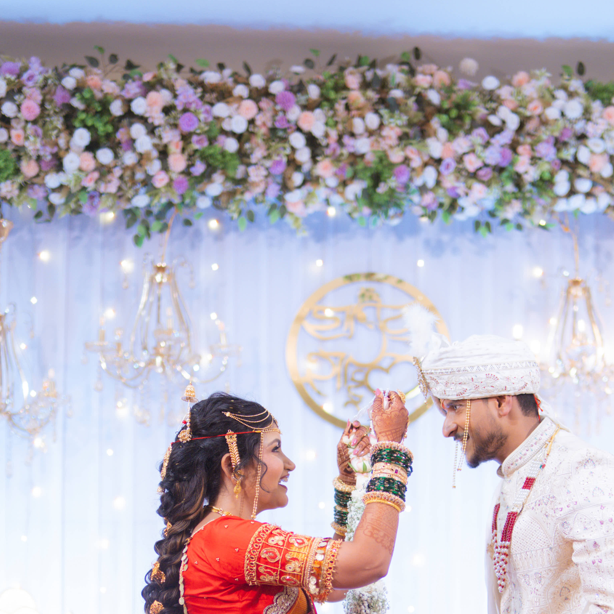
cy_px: 648
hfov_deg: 25.3
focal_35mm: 68
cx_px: 392
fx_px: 1365
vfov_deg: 24.0
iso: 320
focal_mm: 35
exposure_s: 1/500
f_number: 1.4
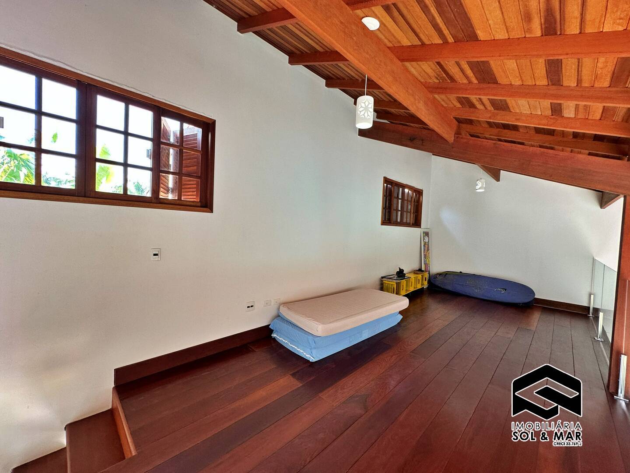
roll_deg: -2.7
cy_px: 236
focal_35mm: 14
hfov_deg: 102.1
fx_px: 255
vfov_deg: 85.7
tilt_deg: -1.8
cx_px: 315
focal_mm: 2.22
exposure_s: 1/120
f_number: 2.2
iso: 125
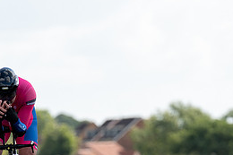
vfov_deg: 2.0
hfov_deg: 3.0
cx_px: 9
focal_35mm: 684
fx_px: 4424
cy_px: 196
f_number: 3.5
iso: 100
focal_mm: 180
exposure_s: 1/1000
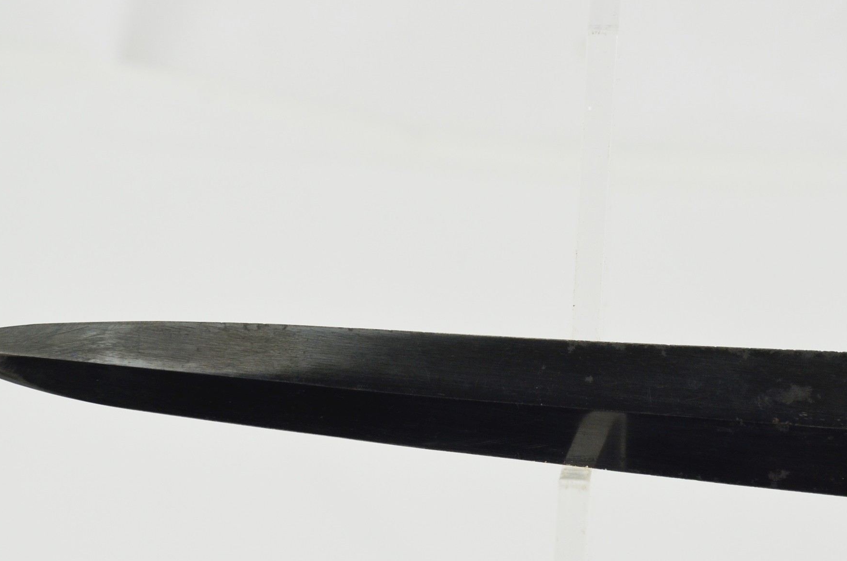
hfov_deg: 11.5
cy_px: 389
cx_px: 472
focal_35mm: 179
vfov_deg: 7.6
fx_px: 4195
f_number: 5.6
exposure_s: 1/250
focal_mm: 85
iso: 560
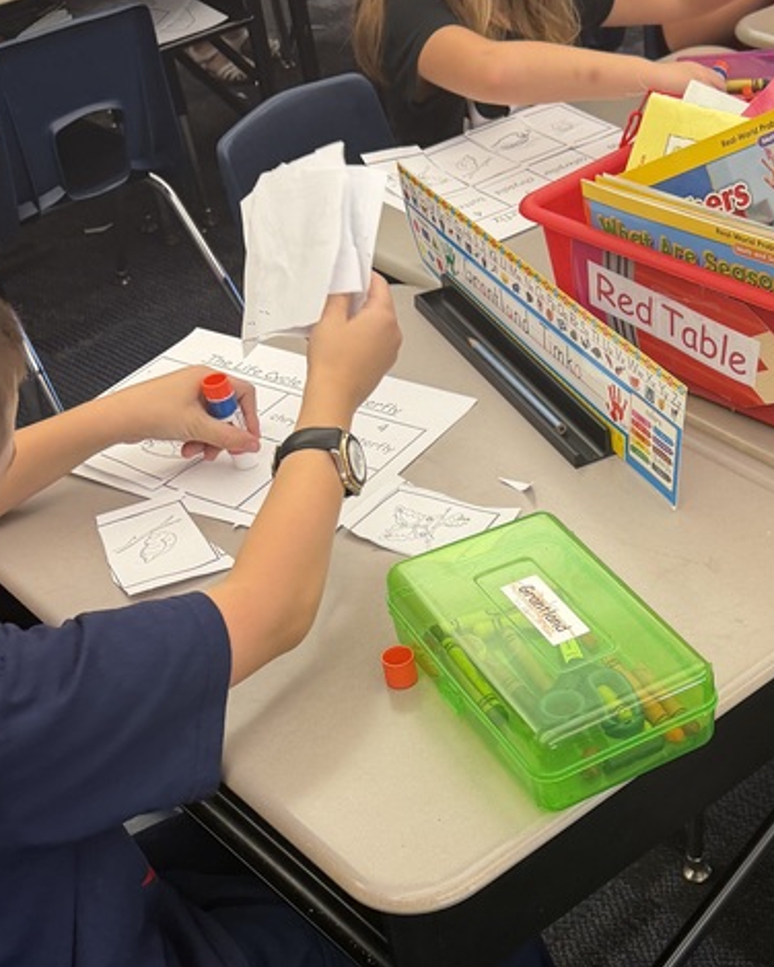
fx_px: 1460
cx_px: 698
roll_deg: +0.8
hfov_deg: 28.5
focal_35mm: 51
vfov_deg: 36.2
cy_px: 662
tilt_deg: -40.9
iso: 125
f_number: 1.78
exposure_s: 1/60
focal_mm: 6.76
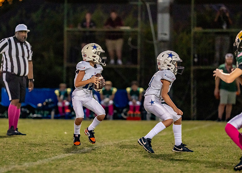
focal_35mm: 281
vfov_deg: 5.1
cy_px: 93
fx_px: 1933
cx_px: 102
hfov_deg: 7.2
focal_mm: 200
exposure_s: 1/1000
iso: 4000
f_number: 2.8
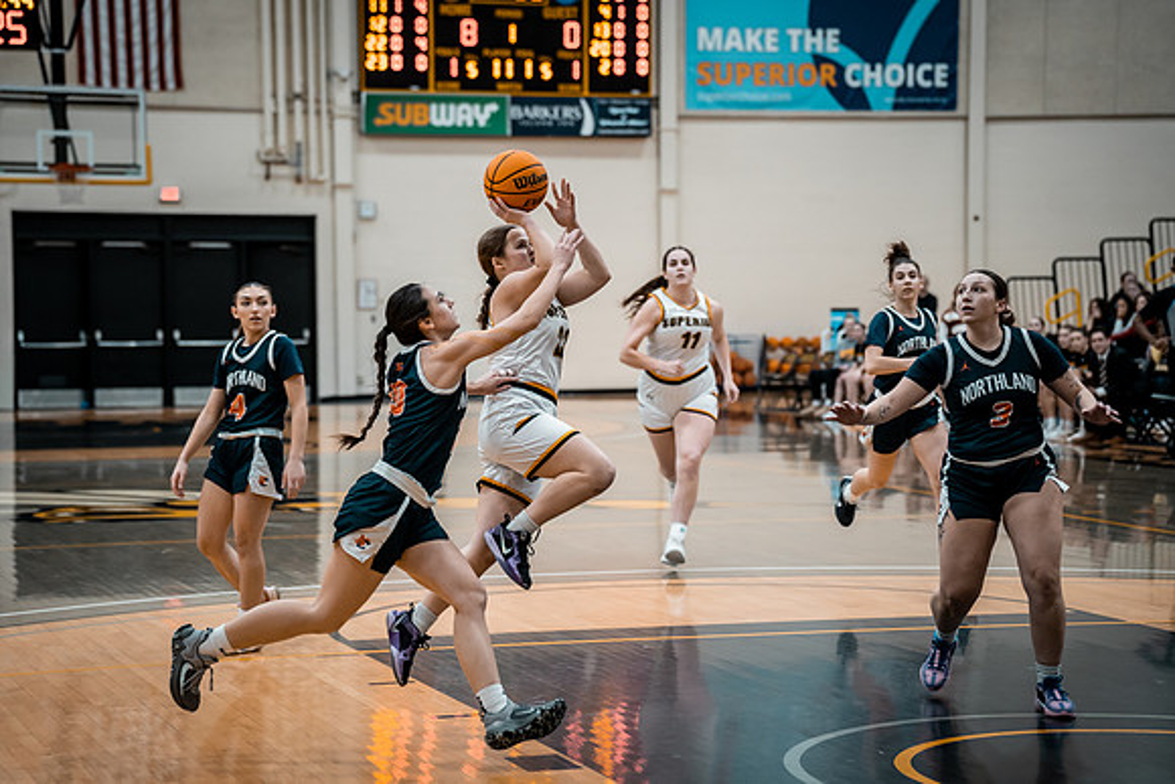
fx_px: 2909
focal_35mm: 89
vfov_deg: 15.3
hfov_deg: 22.8
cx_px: 588
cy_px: 392
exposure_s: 1/640
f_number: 2.8
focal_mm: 82
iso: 1250
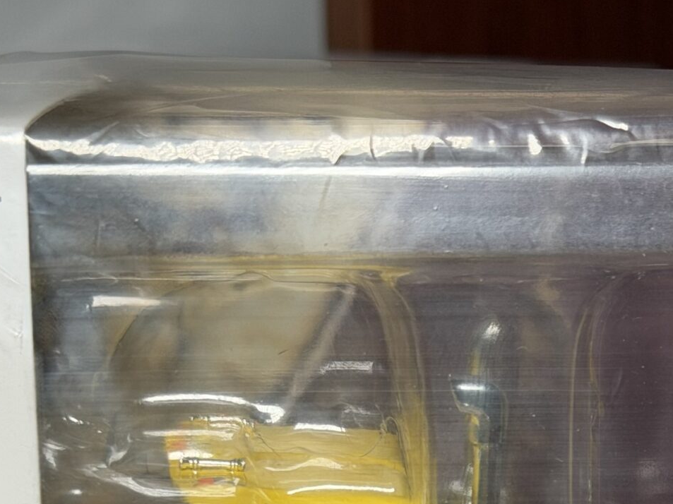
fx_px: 2507
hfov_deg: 15.2
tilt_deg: -13.4
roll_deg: +0.7
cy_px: 661
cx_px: 567
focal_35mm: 129
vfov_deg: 11.2
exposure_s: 1/151
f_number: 1.78
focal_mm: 6.76
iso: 50
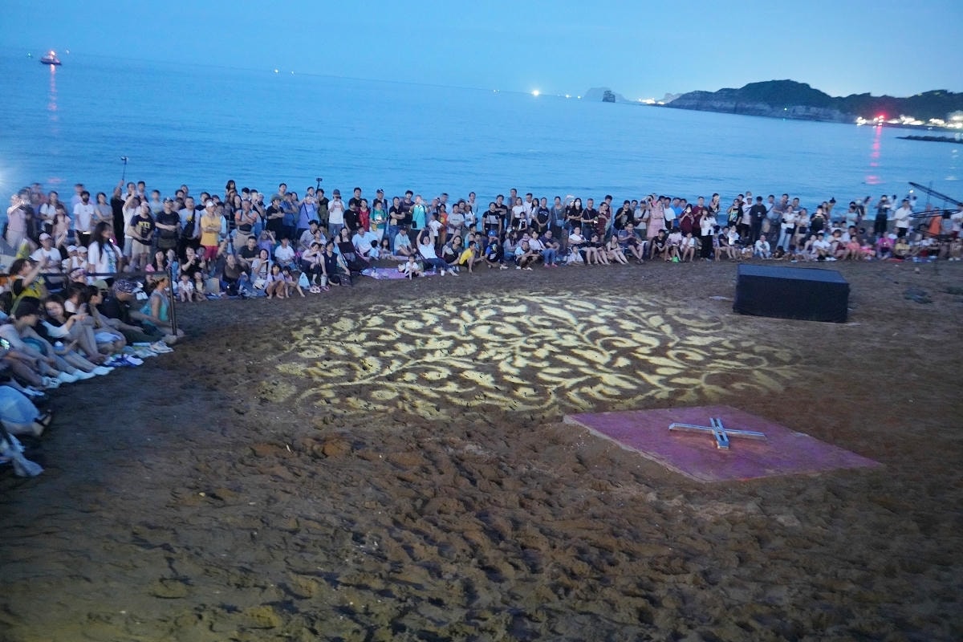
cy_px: 321
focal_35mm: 40
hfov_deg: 48.5
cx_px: 482
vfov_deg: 33.4
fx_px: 1070
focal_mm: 40
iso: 12800
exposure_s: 1/4
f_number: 2.8
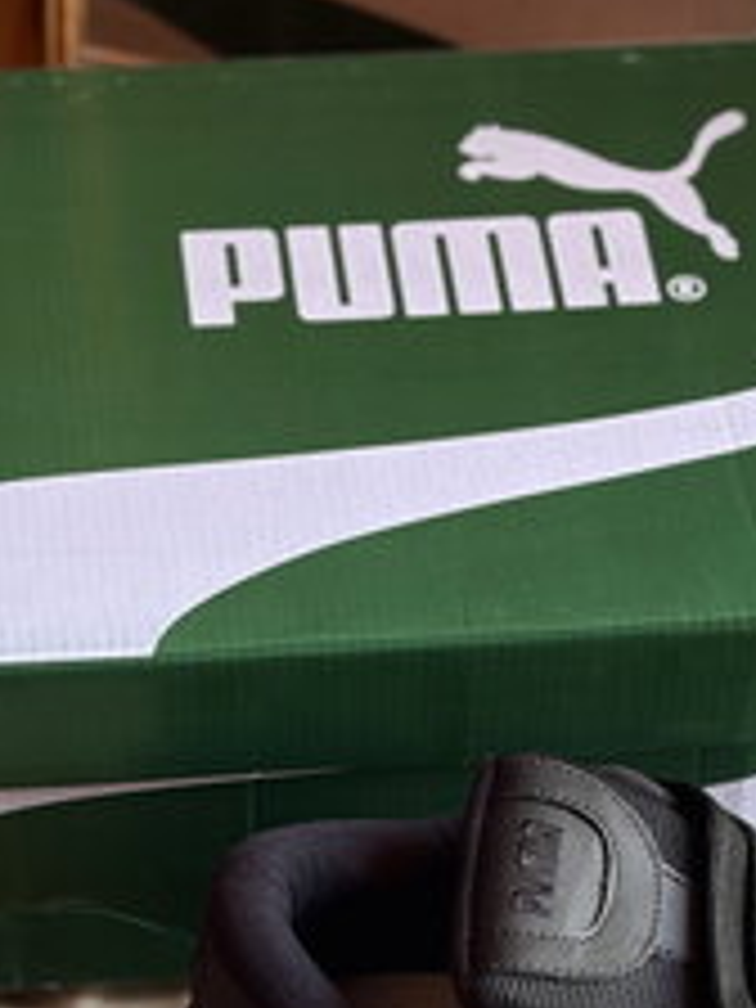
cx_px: 392
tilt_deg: -49.8
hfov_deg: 12.0
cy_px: 1010
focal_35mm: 124
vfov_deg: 15.6
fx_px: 3611
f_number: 1.6
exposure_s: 1/60
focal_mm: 5.96
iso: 125
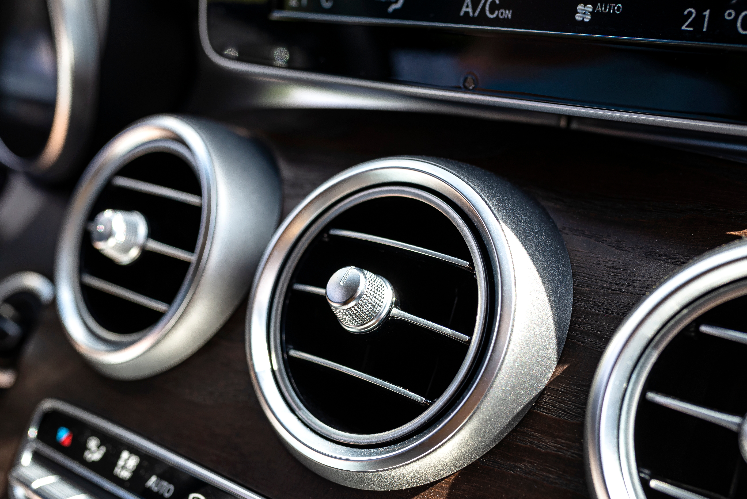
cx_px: 355
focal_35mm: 45
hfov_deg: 43.6
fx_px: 934
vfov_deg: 29.8
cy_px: 305
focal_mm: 35
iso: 125
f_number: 4.5
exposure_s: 1/200
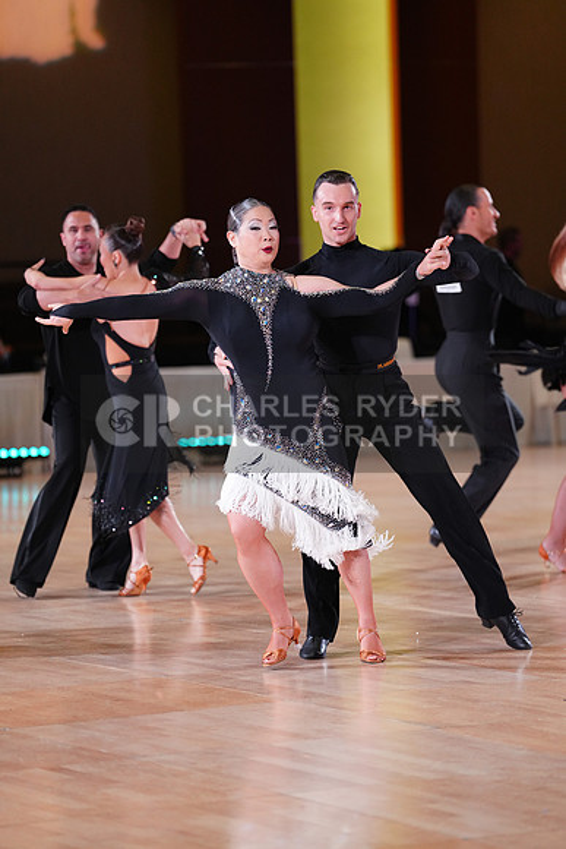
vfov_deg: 12.8
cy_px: 424
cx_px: 283
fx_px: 3771
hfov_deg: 8.6
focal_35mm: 160
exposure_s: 1/400
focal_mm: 160
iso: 2000
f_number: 2.8
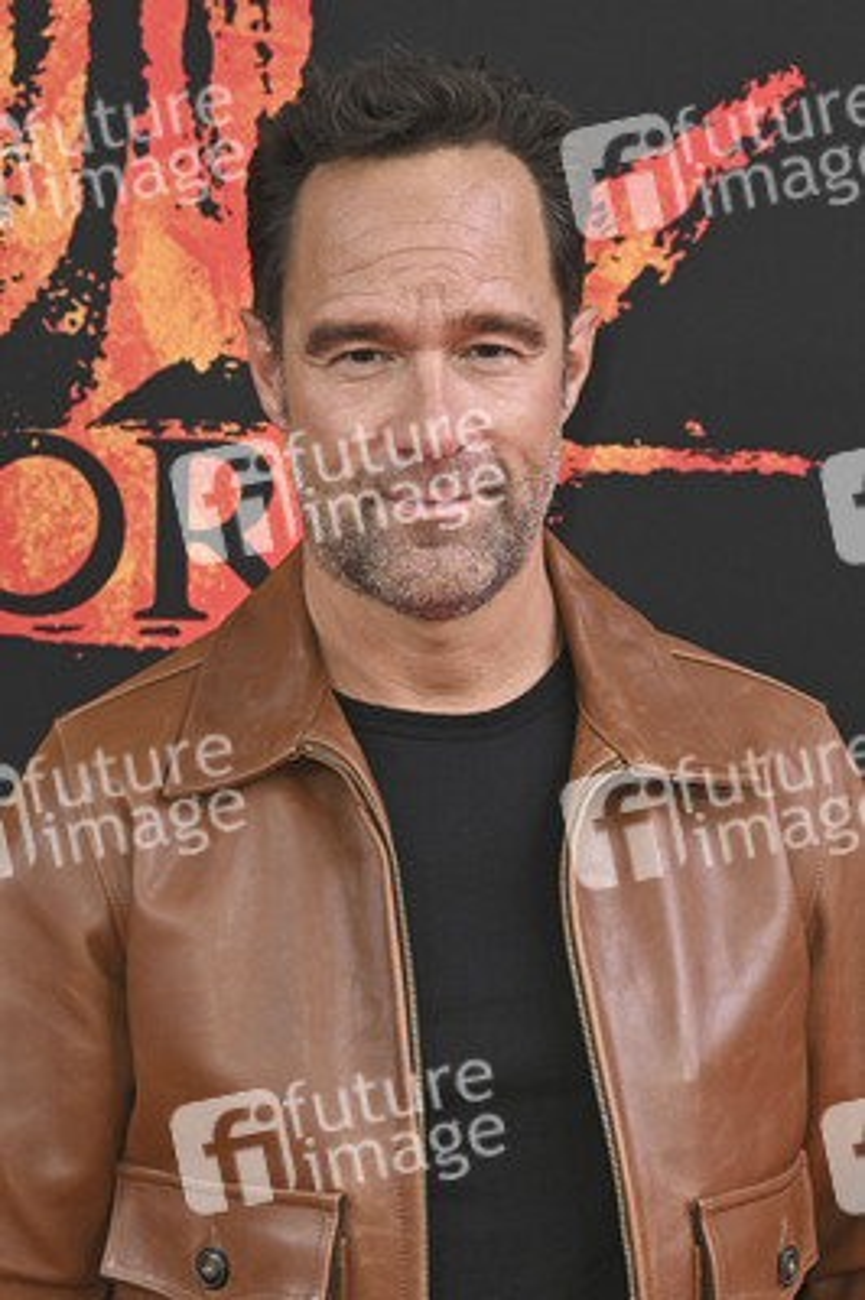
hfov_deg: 16.4
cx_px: 432
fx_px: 2996
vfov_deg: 24.5
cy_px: 650
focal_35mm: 83
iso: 640
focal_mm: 83
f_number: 6.3
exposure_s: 1/320
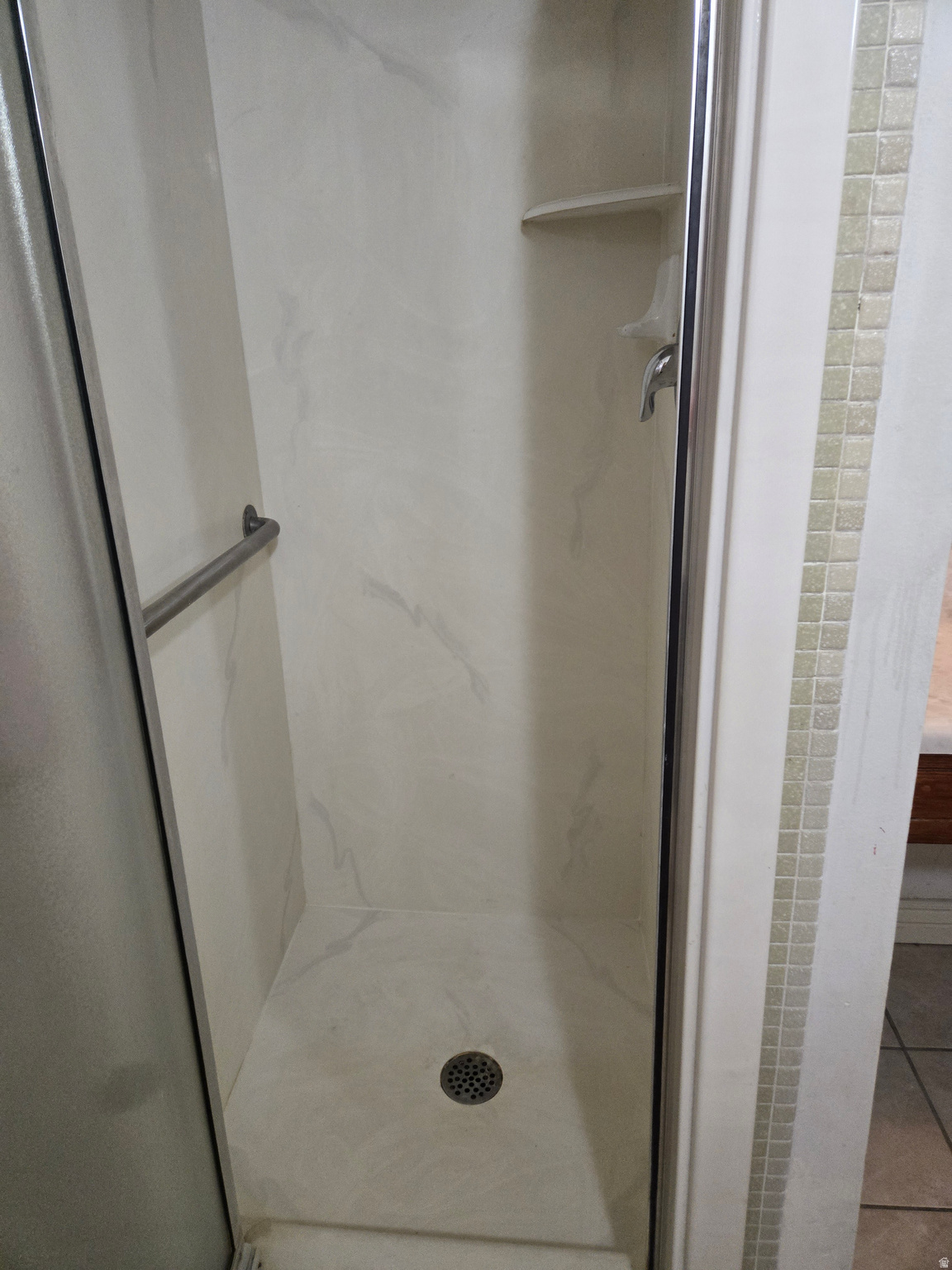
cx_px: 476
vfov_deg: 73.9
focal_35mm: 23
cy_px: 635
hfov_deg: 58.9
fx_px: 843
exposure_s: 1/120
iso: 500
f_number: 1.8
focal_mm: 5.4
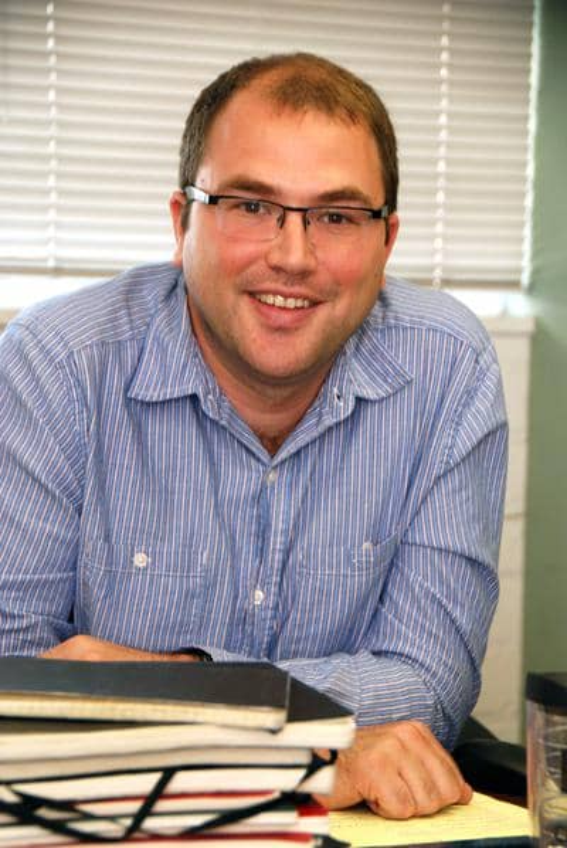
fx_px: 2828
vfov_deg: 17.0
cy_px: 424
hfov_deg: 11.4
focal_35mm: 120
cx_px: 284
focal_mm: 80
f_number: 5.3
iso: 400
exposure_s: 1/60
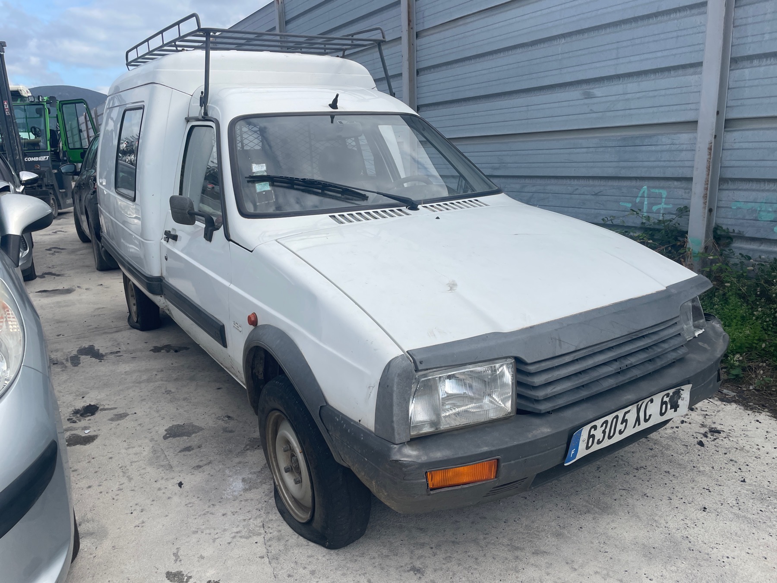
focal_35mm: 26
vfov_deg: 53.1
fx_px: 584
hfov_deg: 67.3
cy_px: 292
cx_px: 388
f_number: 1.6
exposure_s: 1/2747
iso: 32
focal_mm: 4.2
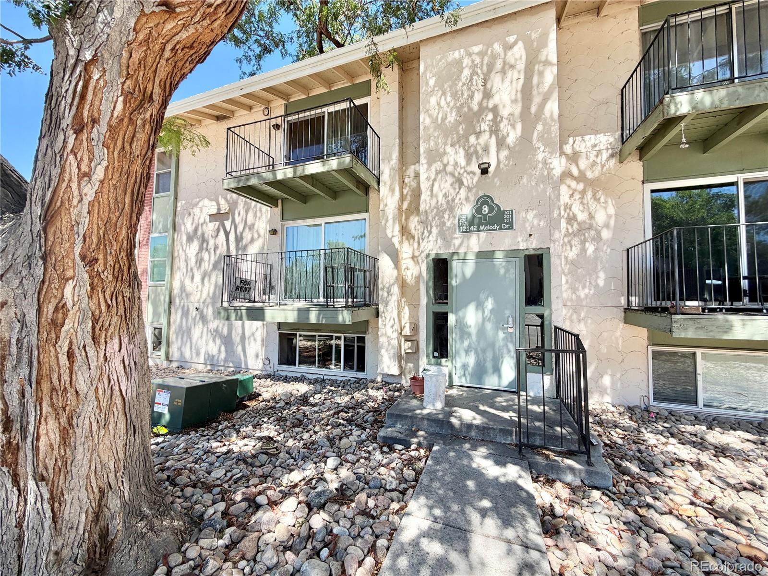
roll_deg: -0.5
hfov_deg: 102.1
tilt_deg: +3.8
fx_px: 311
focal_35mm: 14
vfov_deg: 85.7
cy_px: 288
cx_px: 384
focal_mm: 2.22
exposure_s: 1/510
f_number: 2.2
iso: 40
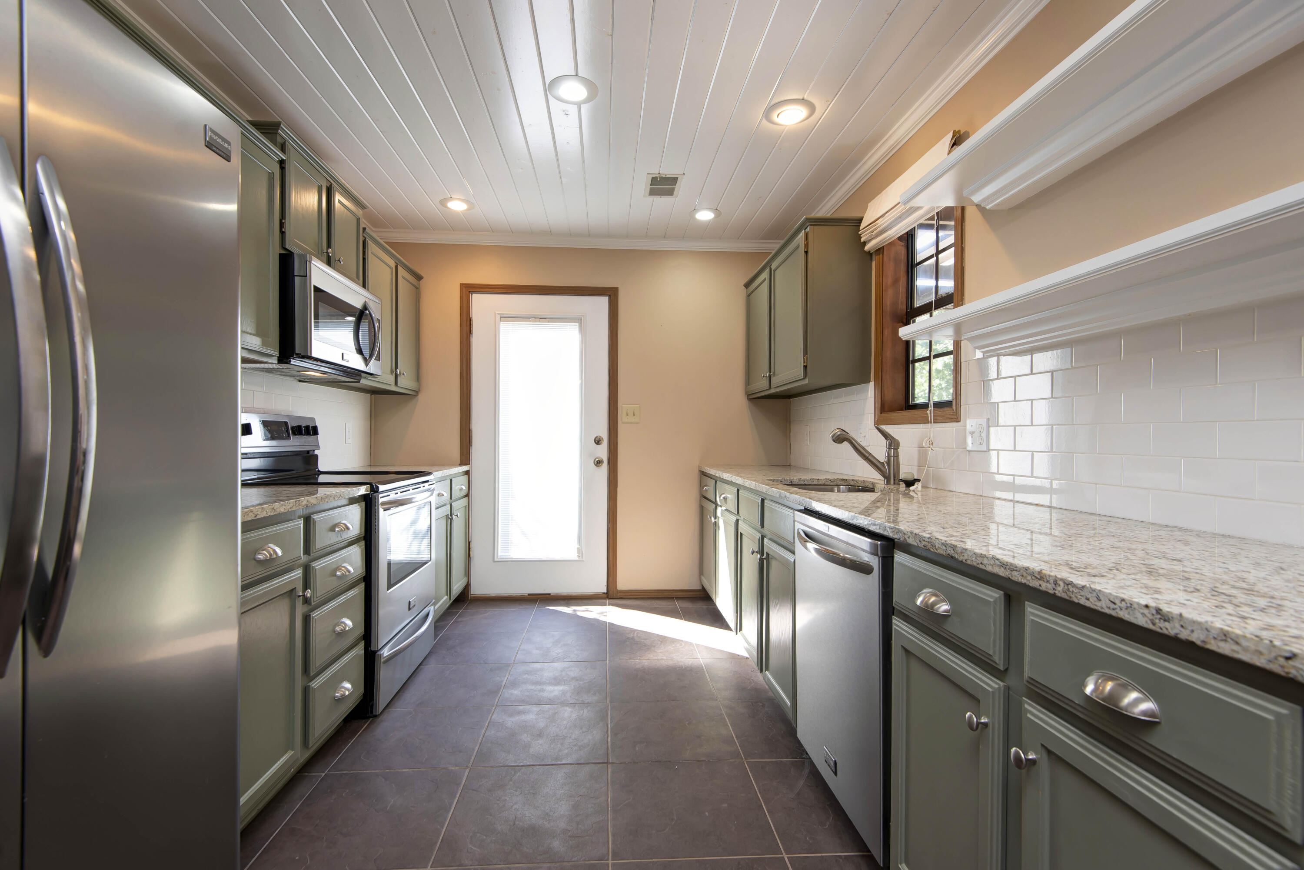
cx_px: 652
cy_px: 435
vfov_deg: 73.8
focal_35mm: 16
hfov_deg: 96.7
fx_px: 580
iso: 200
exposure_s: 1/15
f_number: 6.7
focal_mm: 16
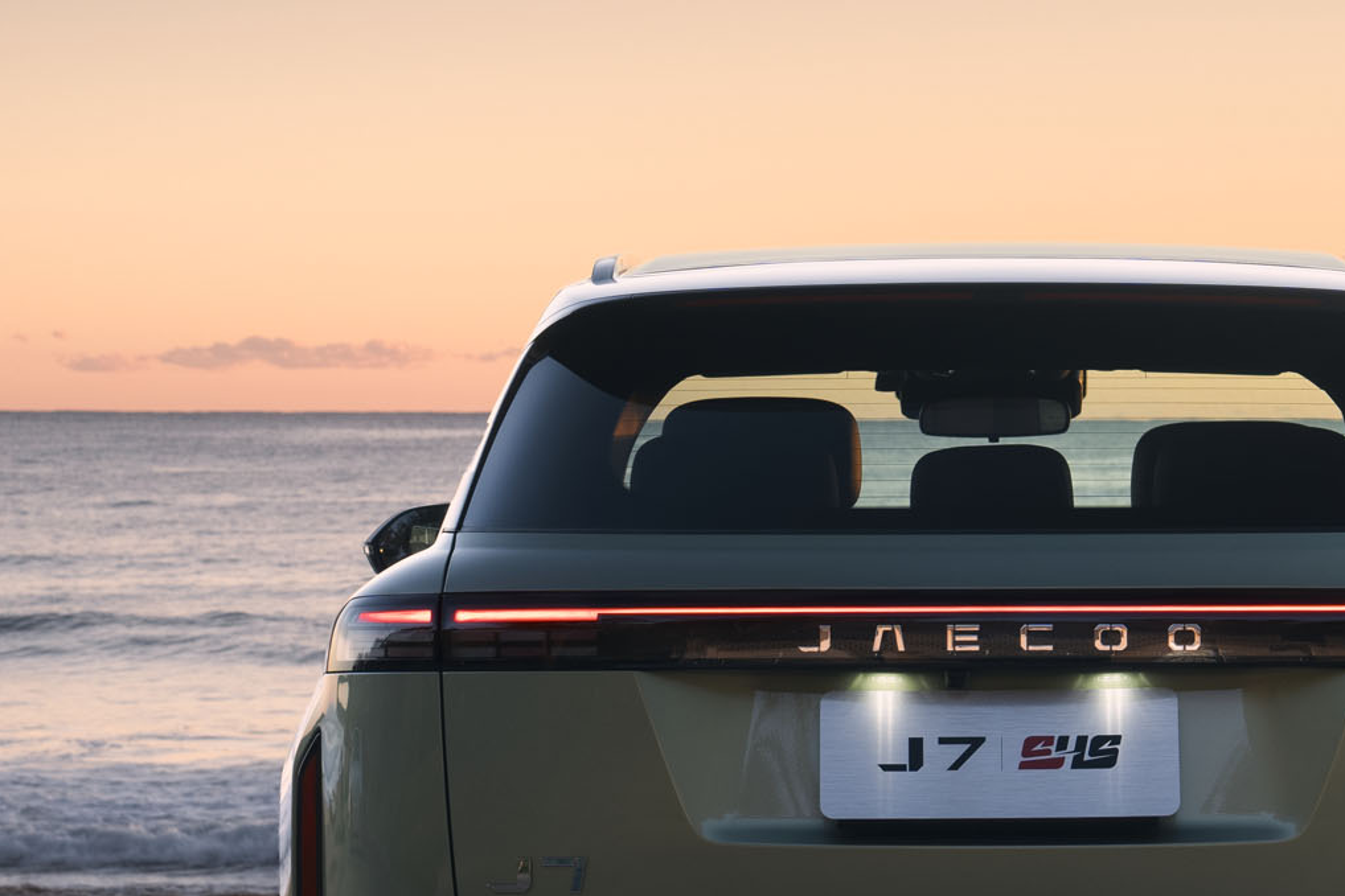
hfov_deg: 14.9
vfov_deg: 10.0
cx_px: 1009
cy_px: 645
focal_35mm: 137
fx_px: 5118
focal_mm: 43
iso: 125
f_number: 6.3
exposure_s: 1/125
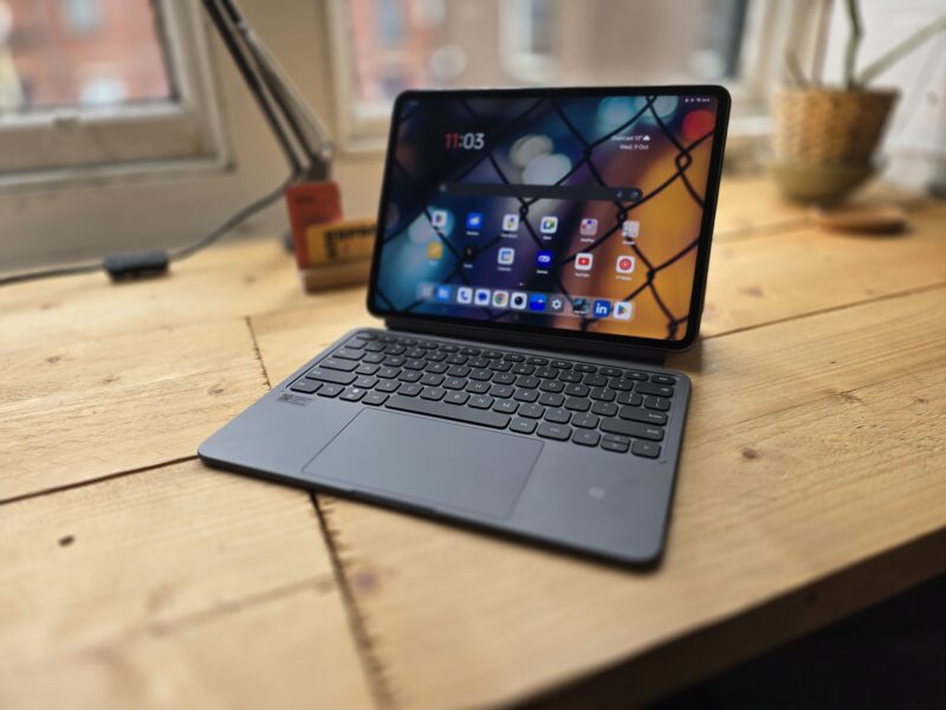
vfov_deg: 58.9
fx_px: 629
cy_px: 355
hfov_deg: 73.9
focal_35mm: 23
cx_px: 473
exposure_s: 1/100
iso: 32
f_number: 1.7
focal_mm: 6.3
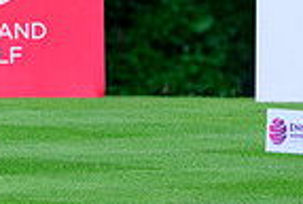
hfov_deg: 2.7
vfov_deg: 1.8
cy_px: -186
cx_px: -163
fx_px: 6317
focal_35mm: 749
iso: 1600
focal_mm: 185
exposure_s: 1/1250
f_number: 6.3
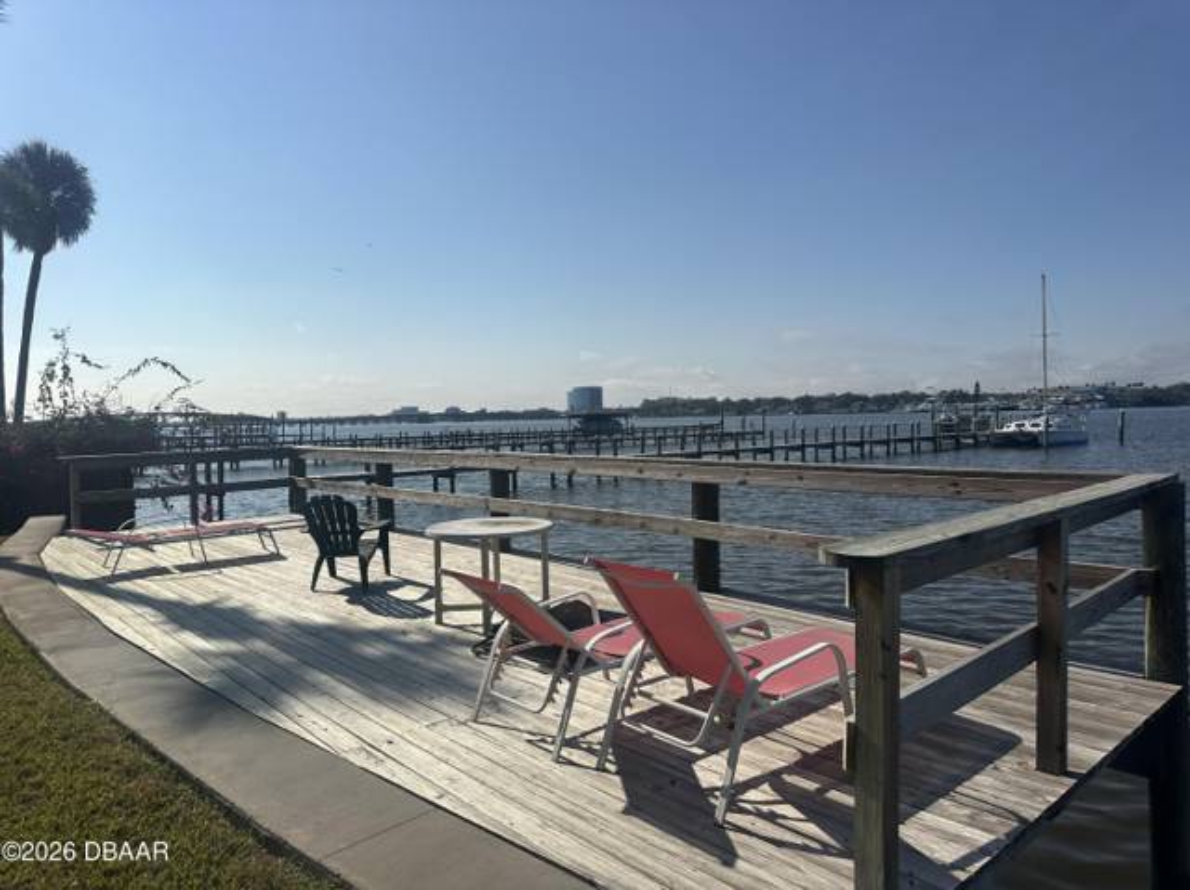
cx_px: 595
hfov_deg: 71.6
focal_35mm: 24
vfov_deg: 56.8
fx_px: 824
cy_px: 445
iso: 80
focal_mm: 6.86
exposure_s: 1/13699
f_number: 1.78
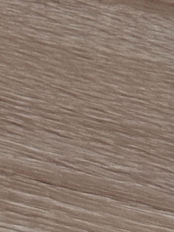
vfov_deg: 6.2
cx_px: -324
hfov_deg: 4.8
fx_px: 1997
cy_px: -437
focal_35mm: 298
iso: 200
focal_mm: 6.86
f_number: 1.78
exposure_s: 1/60
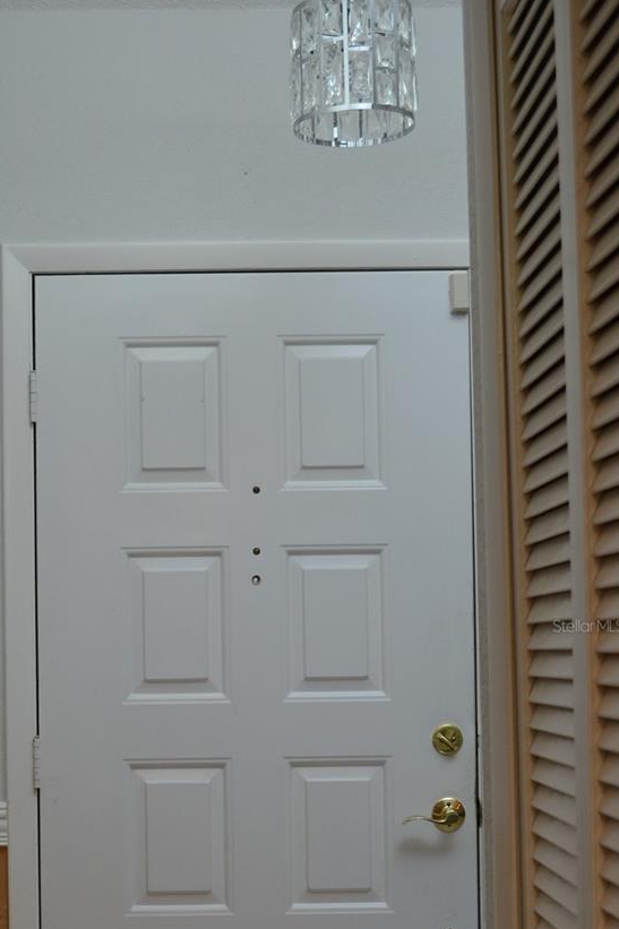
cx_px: 176
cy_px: 626
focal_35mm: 57
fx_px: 1471
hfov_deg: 23.6
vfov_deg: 34.7
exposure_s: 1/80
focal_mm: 26
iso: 400
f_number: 4.5
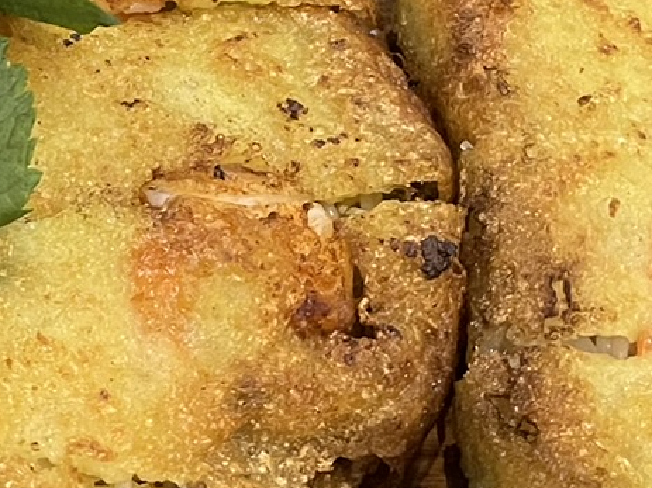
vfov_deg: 12.8
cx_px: -227
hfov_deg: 16.1
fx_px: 2165
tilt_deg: -53.3
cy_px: 37
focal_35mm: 115
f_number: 1.6
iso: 500
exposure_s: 1/50
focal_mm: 5.1
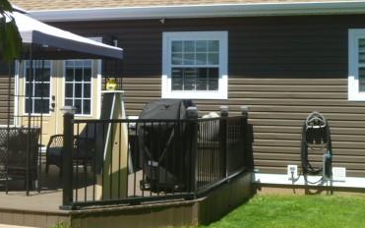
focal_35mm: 64
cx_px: 151
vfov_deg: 20.3
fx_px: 637
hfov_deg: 31.9
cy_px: 79
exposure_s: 1/160
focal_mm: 6.3
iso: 80
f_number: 5.6
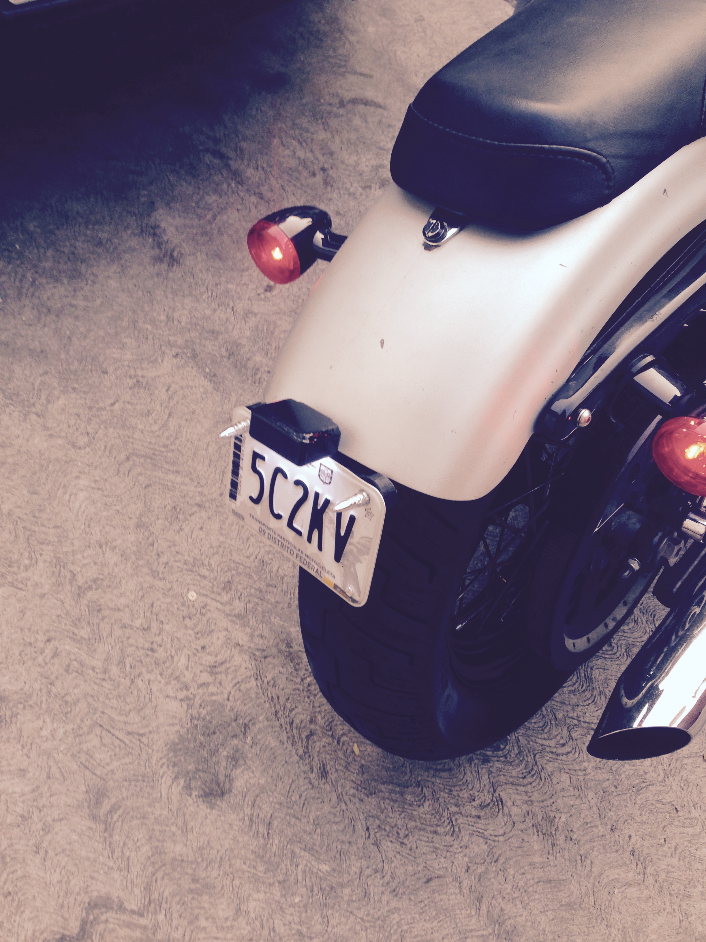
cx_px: 353
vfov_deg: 55.4
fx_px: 897
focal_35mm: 33
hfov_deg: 42.9
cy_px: 471
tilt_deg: -53.8
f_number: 2.4
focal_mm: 4.12
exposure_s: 1/60
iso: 50
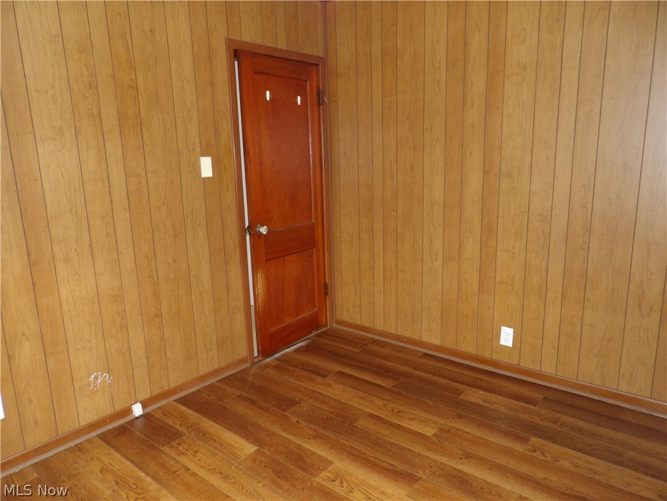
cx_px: 334
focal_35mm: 24
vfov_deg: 56.8
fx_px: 462
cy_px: 250
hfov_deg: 71.6
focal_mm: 4.3
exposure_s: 1/33
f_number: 3.2
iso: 320
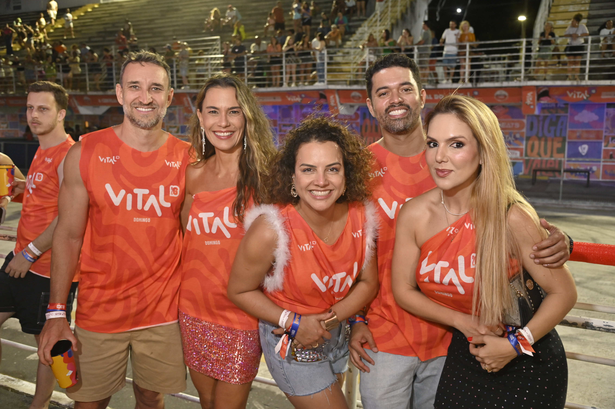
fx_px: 546
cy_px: 204
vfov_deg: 41.1
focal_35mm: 32
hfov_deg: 58.7
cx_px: 308
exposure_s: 1/160
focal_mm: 32
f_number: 4.5
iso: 2500
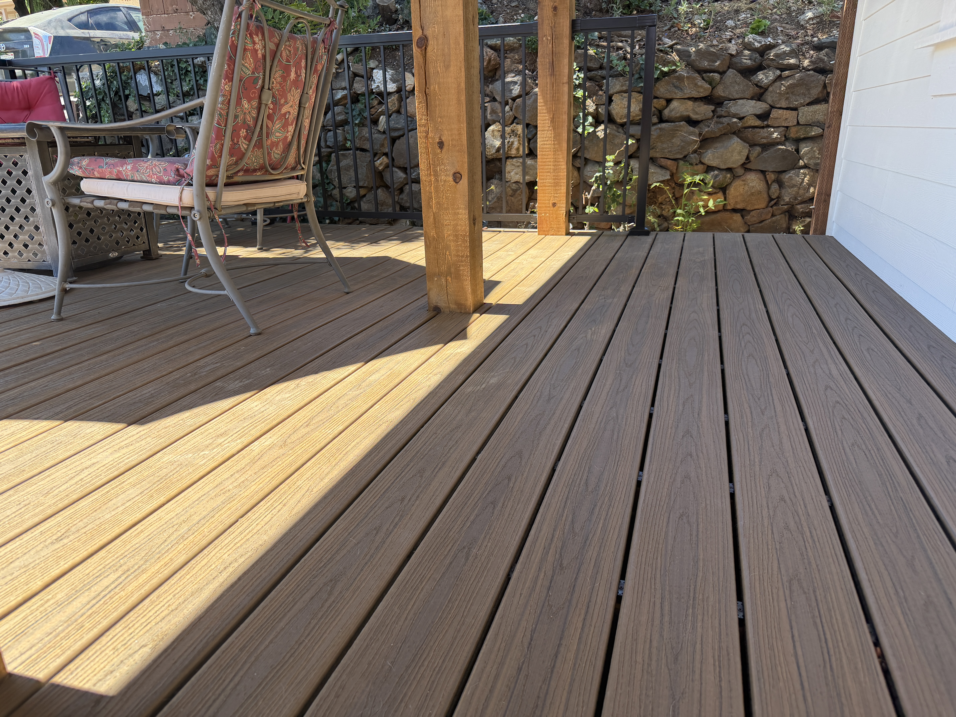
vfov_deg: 56.8
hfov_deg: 71.6
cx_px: 478
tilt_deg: -19.2
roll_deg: +1.3
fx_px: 663
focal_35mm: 24
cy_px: 358
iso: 100
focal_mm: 6.76
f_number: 1.78
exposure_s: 1/584
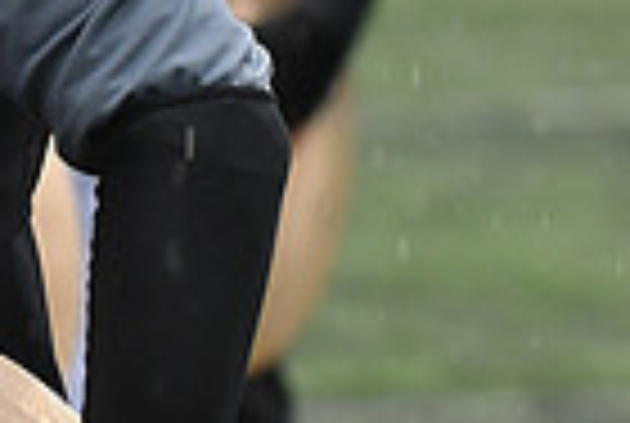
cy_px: -430
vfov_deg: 1.9
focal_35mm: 744
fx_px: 13048
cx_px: -369
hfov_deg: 2.8
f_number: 4
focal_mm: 120
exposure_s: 1/500
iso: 800
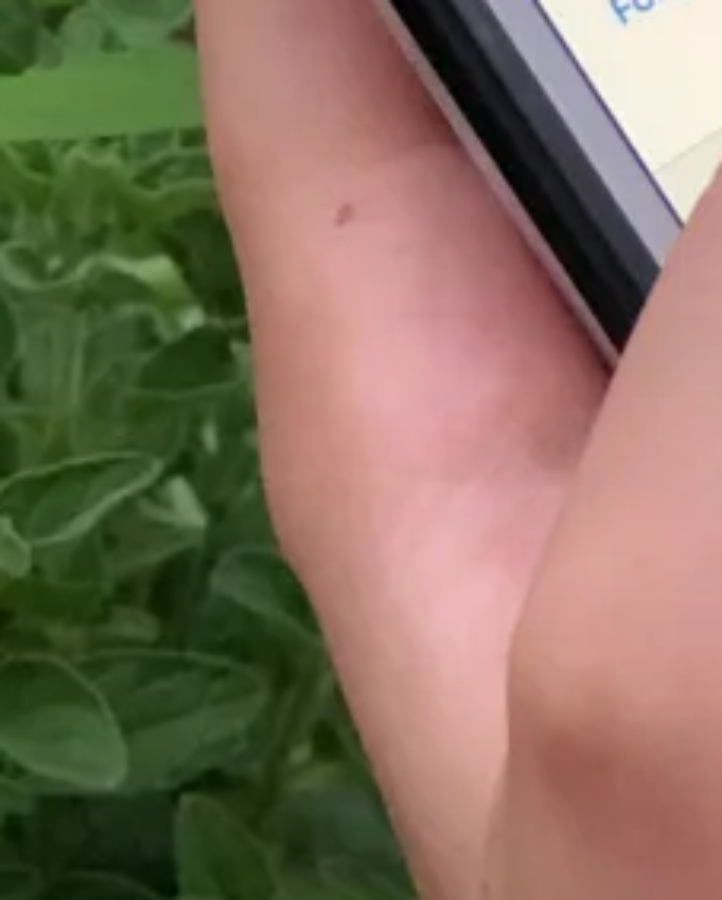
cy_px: 239
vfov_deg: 9.6
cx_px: 932
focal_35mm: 201
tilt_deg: -33.2
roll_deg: +2.5
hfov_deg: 7.6
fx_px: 5360
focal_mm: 6.6
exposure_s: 1/60
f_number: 2.8
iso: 160
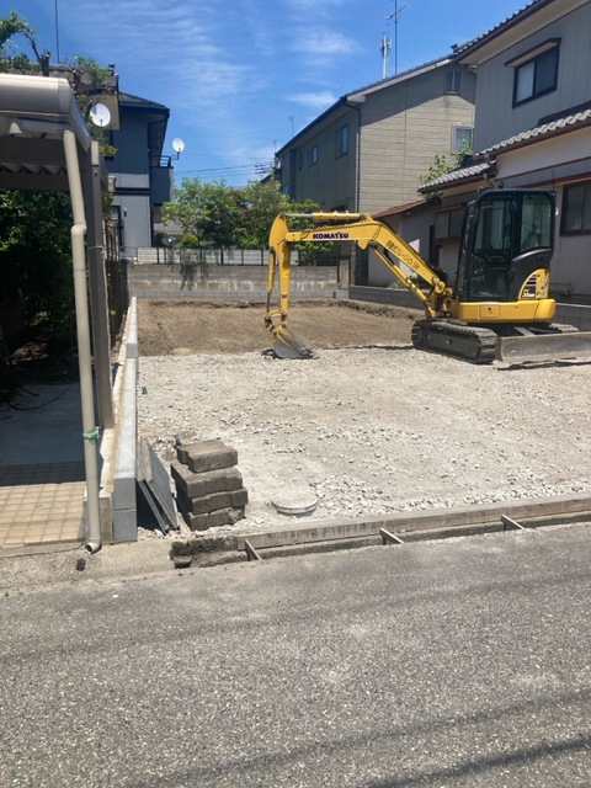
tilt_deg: -9.3
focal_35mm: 28
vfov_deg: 63.4
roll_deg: -0.4
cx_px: 296
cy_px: 394
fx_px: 637
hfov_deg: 49.7
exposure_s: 1/3040
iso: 20
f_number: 1.8
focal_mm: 3.99
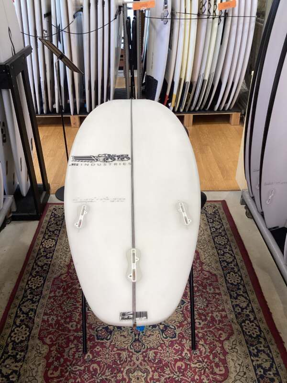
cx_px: 144
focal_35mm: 31
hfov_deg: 45.4
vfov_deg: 58.4
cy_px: 192
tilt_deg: -31.1
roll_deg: -1.7
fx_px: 343
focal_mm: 3.3
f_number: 2.4
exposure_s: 1/100
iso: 80
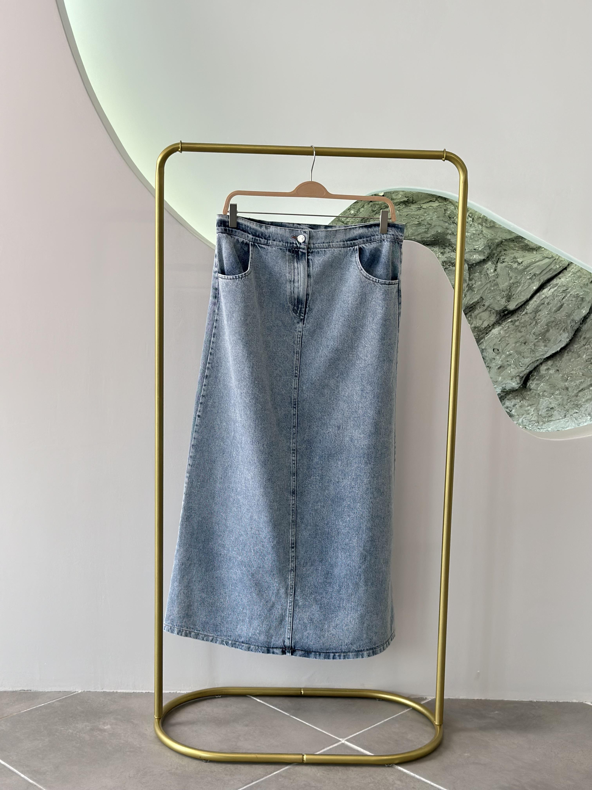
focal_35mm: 48
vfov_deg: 39.7
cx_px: 296
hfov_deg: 30.3
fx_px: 1095
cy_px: 395
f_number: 1.78
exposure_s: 1/199
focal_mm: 6.86
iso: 80
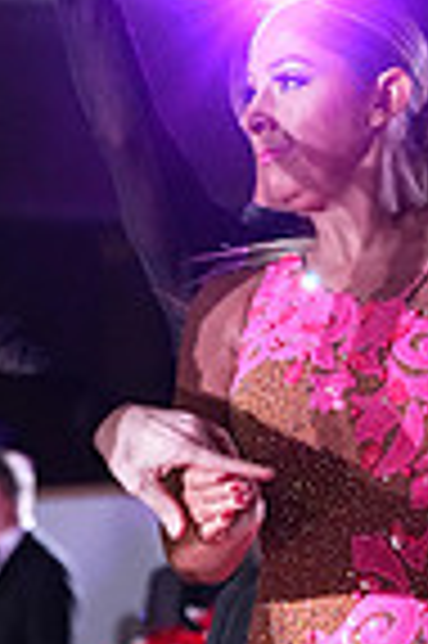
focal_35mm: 463
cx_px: 34
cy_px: 932
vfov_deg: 4.4
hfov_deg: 3.0
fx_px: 8276
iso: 10000
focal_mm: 114
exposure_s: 1/400
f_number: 5
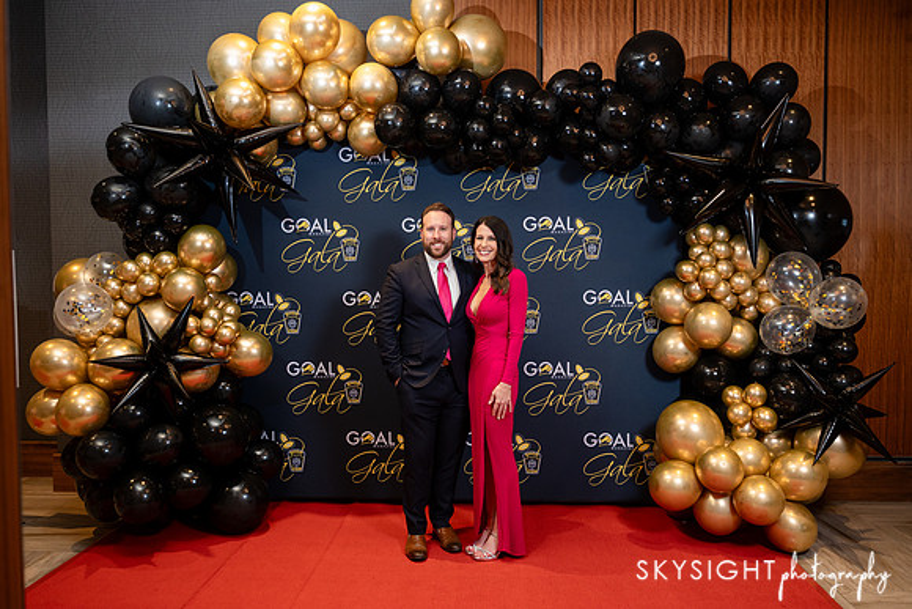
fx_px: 738
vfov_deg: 44.8
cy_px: 304
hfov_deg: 63.4
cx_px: 458
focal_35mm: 29
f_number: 2.8
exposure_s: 1/160
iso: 1000
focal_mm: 28
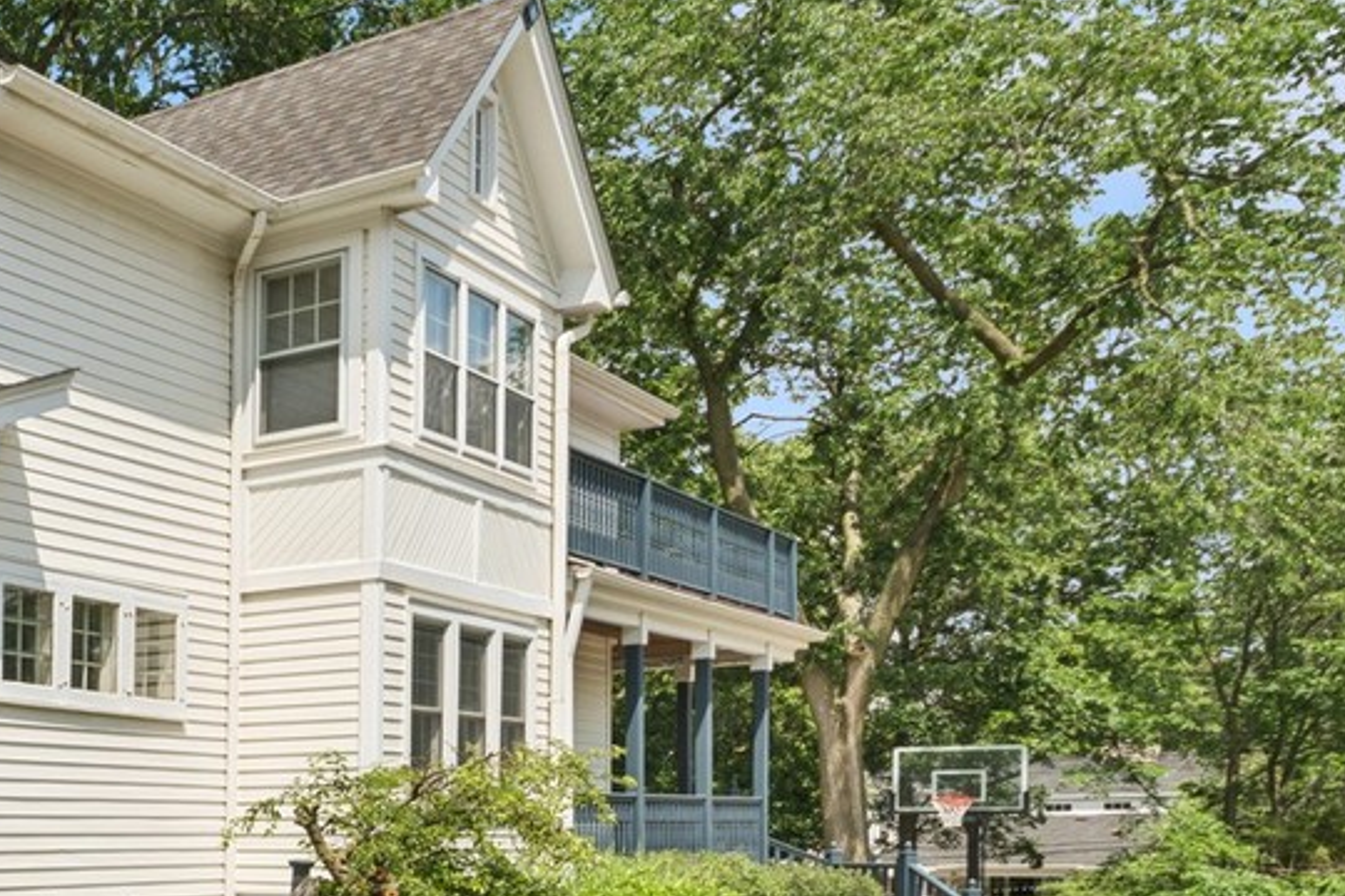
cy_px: 737
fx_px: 1681
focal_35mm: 45
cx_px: -533
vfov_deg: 29.1
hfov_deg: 30.6
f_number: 13
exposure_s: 1/160
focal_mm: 15
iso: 100
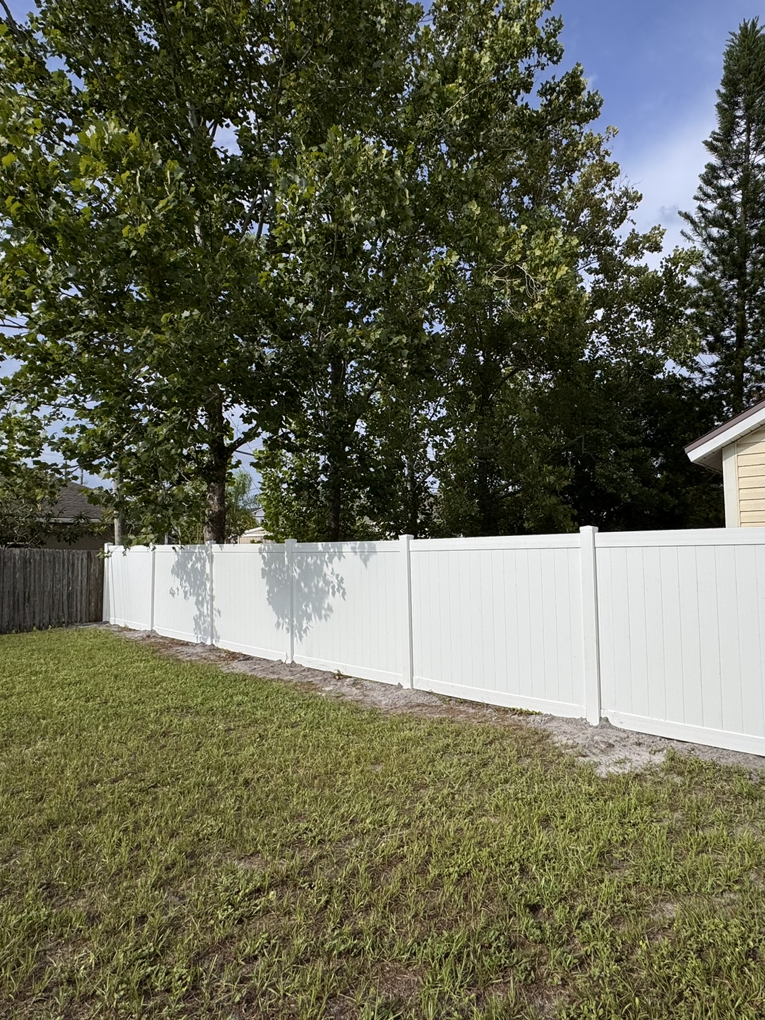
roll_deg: +1.0
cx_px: 462
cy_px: 512
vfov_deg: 84.7
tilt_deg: +3.5
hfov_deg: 68.0
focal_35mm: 19
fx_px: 560
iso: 50
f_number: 2.2
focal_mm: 2.22
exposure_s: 1/3247
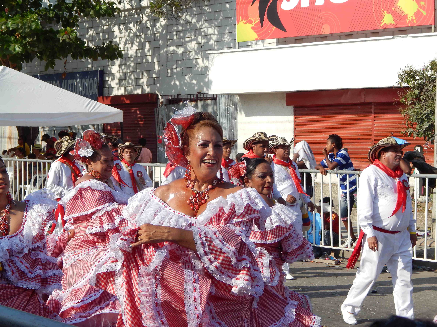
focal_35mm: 86
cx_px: 218
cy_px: 164
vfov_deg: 17.2
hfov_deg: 22.8
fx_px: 1086
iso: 125
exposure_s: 1/800
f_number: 4.3
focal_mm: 15.3
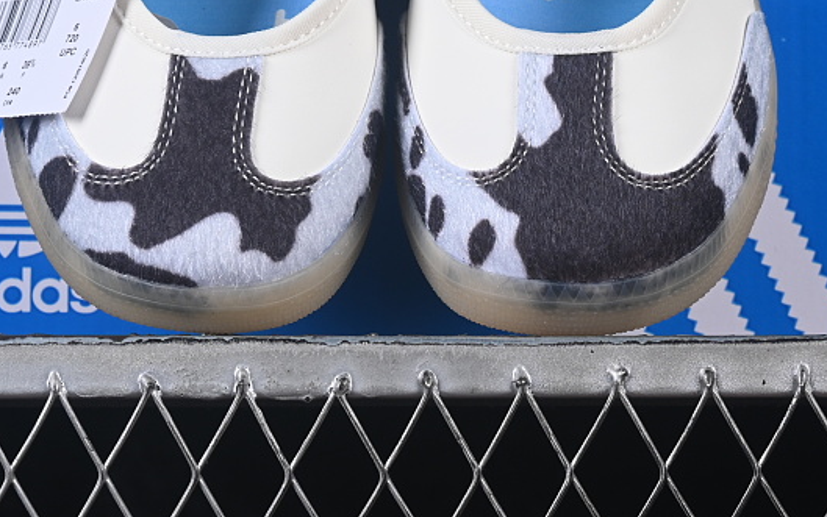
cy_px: -17
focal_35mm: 156
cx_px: 391
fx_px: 3517
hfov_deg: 13.4
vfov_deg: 8.4
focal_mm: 50
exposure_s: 1/80
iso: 160
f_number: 8
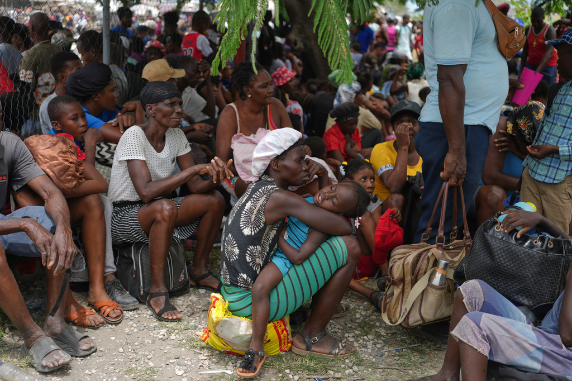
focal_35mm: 47
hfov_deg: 41.9
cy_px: 190
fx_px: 746
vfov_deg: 28.6
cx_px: 286
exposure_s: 1/500
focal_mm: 47
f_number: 2.8
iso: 50
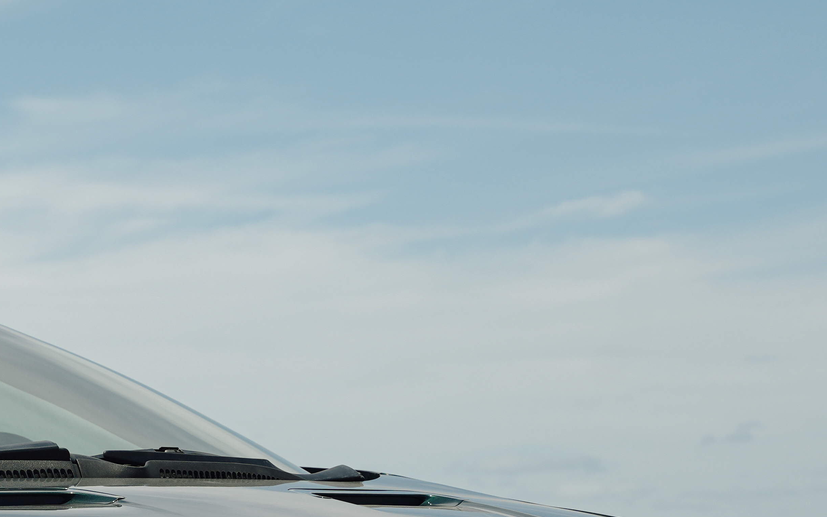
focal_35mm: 170
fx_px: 3824
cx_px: -47
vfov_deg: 7.7
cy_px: 502
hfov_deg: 12.2
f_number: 4.5
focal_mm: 57.9
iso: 100
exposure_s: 1/1000
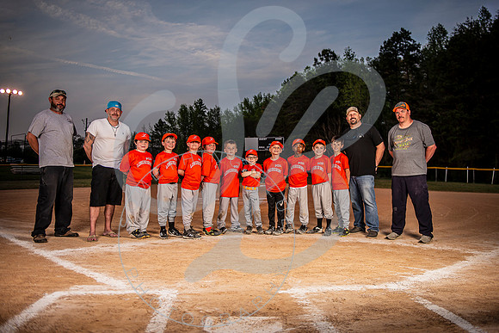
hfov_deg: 59.0
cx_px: 253
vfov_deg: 41.4
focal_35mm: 32
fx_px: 441
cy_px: 166
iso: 100
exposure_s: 1/800
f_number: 4
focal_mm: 31
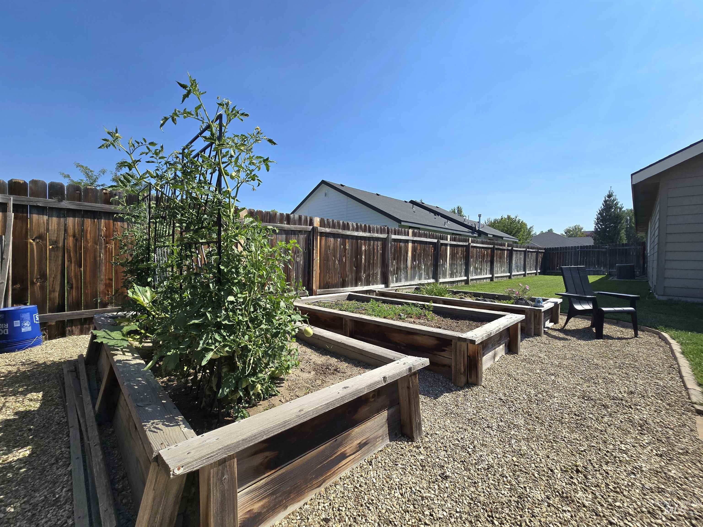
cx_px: 352
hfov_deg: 106.2
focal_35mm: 13
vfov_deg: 89.9
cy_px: 264
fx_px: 264
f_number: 2.2
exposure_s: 1/3333
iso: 50
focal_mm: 2.2
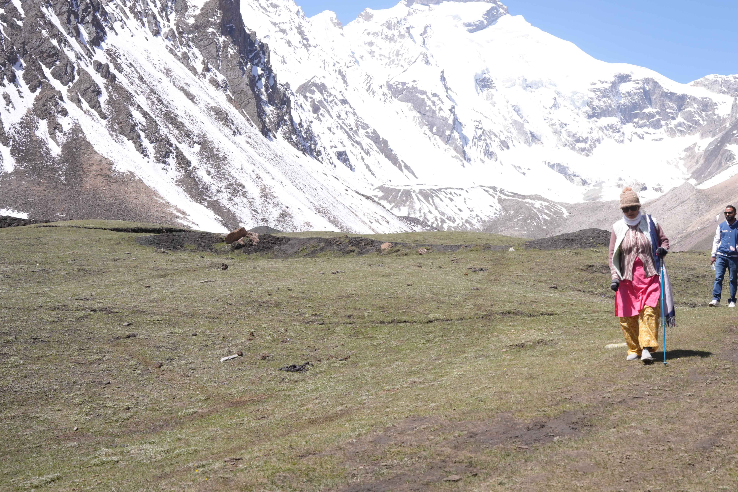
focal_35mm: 43
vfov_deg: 30.8
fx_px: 884
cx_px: 526
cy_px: 159
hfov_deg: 44.2
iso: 200
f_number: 5.6
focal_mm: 30.1
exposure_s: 1/640
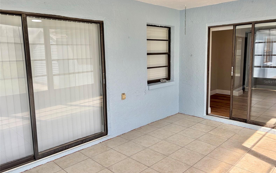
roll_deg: +2.3
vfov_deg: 44.5
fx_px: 211
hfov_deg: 66.5
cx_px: 140
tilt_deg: -6.9
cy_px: 82
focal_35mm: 28
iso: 40
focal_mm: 5.96
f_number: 1.6
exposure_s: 1/146
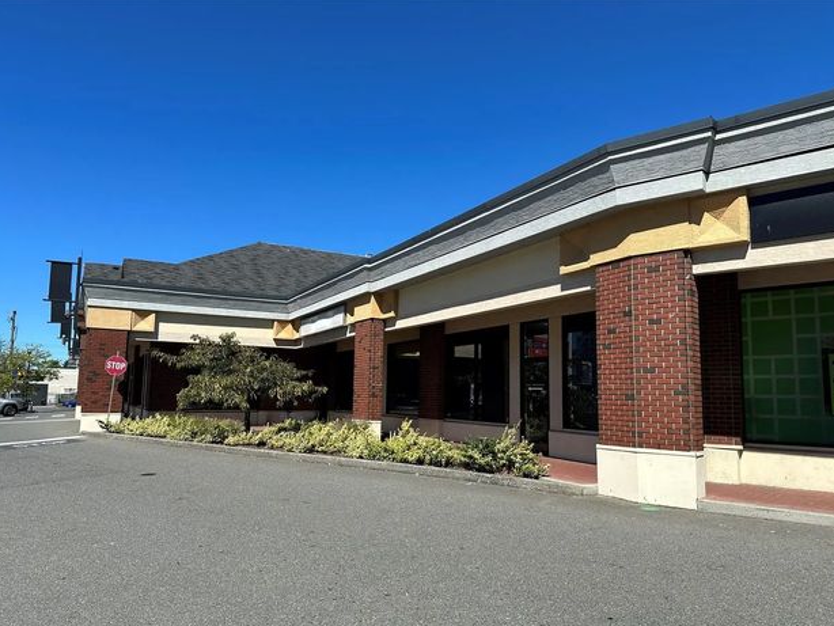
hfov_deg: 69.4
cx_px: 409
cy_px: 322
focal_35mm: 25
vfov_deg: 54.9
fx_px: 603
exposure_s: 1/4762
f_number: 1.78
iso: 80
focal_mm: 6.86
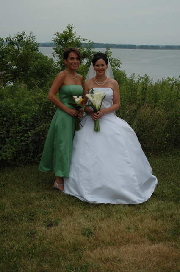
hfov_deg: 28.9
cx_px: 90
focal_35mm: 46
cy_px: 136
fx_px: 350
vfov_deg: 42.4
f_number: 9
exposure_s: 1/320
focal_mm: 31
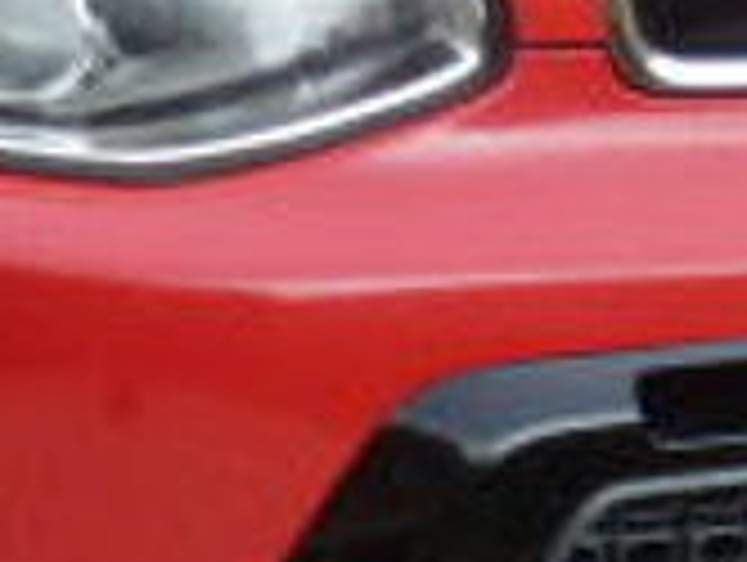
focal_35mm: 289
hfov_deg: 6.8
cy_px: 49
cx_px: -162
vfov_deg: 5.1
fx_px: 6246
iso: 80
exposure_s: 1/100
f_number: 3.5
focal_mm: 8.6
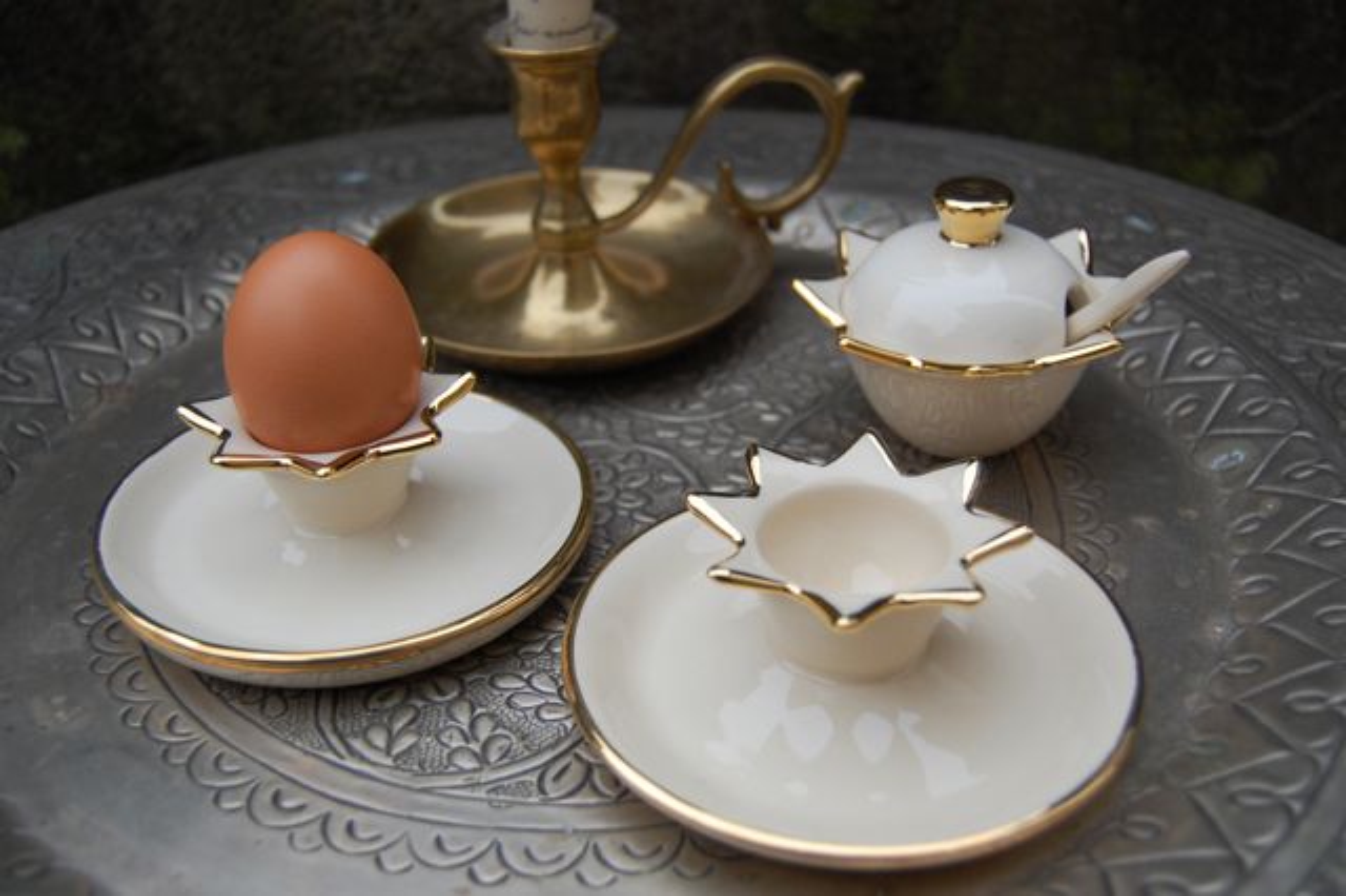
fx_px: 1345
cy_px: 448
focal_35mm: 36
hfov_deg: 53.2
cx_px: 673
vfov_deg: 36.8
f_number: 4
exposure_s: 1/40
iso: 400
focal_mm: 24
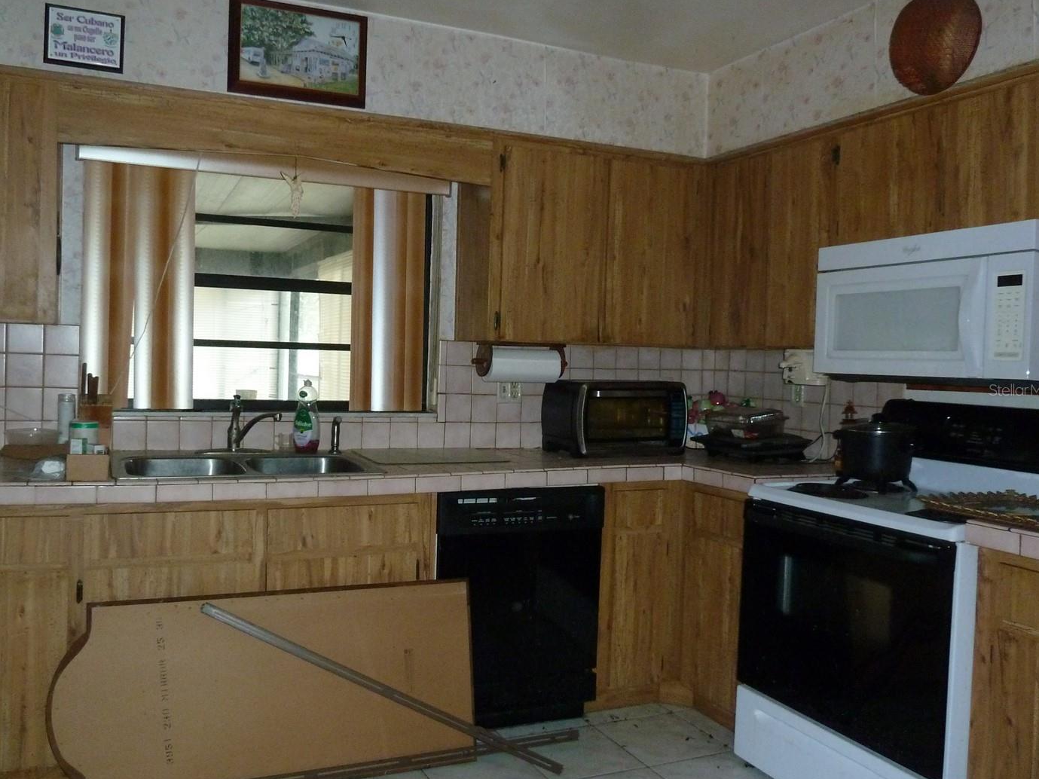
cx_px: 457
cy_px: 390
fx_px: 870
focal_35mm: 29
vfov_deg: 48.2
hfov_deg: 61.5
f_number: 3.3
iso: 320
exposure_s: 1/30
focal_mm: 4.1
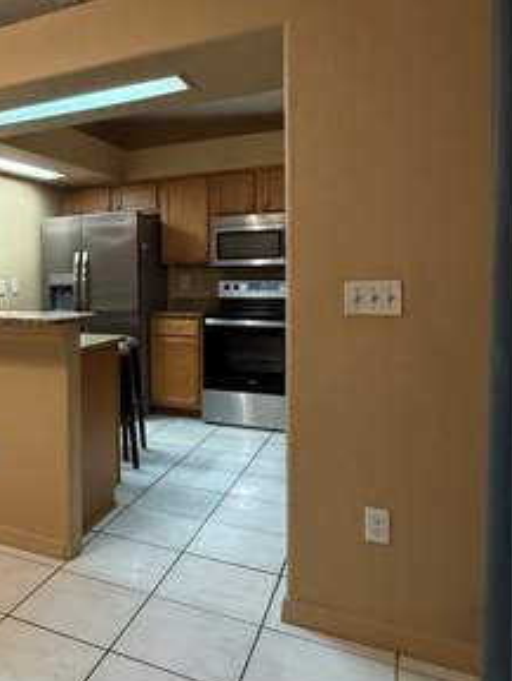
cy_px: 299
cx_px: 17
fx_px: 611
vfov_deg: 58.2
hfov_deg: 40.6
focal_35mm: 31
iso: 640
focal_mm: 2.22
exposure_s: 1/120
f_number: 2.2
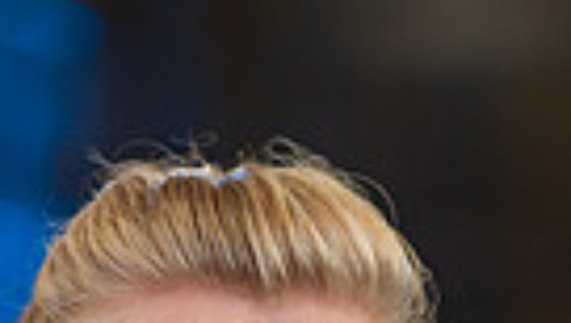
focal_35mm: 173
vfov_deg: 6.5
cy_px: 898
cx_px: 290
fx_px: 2623
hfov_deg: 12.4
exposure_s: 1/125
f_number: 1.2
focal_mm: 50
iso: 6400
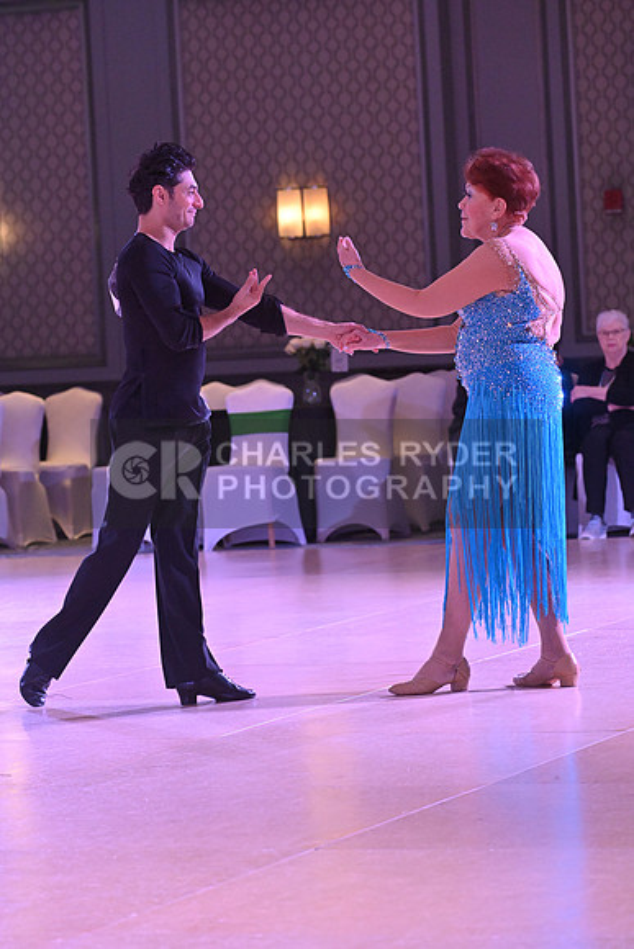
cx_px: 317
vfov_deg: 13.7
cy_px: 474
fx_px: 3960
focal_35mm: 150
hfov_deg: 9.2
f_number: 7.1
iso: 5000
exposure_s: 1/400
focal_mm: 150
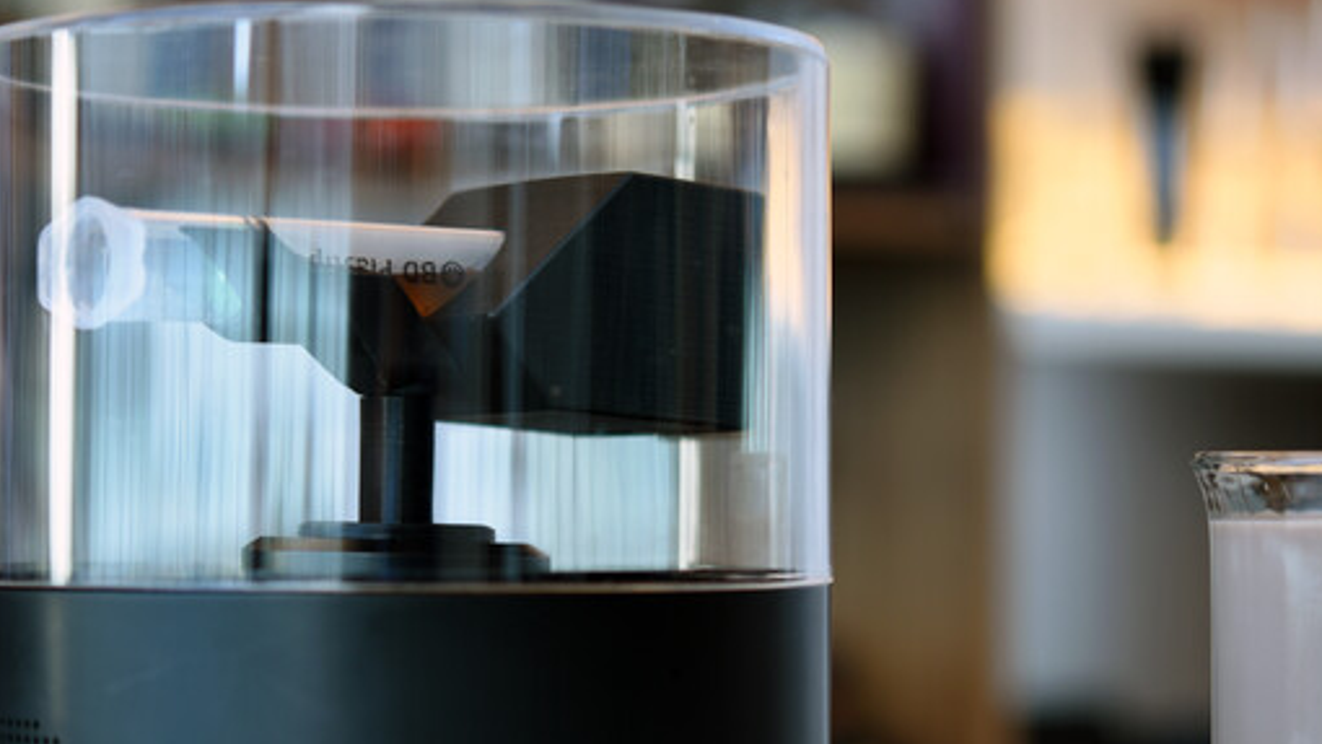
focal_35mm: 111
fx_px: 3891
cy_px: 473
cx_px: 638
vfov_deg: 10.9
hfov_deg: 19.3
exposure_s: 1/60
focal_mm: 60
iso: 200
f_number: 2.8
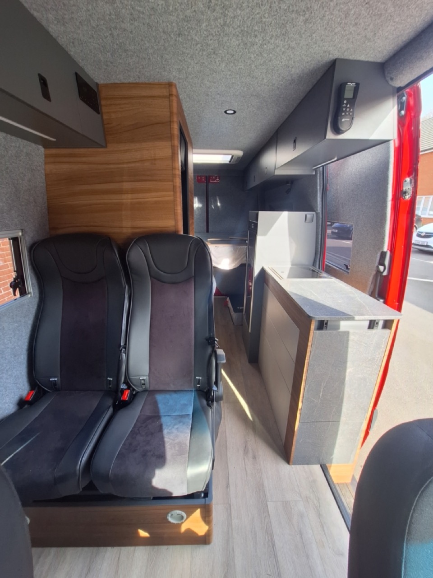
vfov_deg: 106.2
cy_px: 289
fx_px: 217
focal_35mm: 13
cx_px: 216
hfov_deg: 89.9
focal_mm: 1.74
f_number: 2.2
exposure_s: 1/100
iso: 64
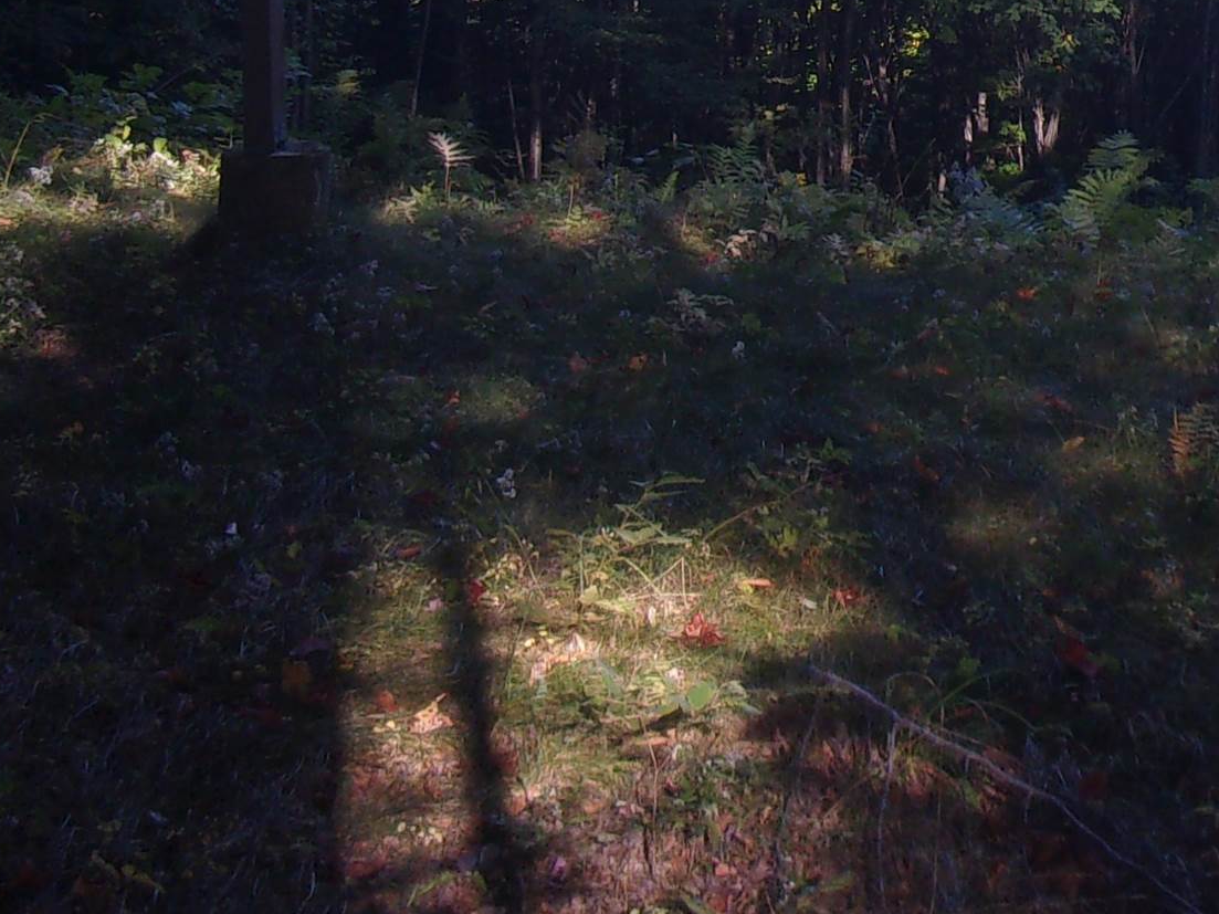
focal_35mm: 78
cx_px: 1238
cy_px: -253
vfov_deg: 17.8
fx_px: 2746
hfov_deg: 23.9
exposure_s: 1/150
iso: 80
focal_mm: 5.1
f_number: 3.9
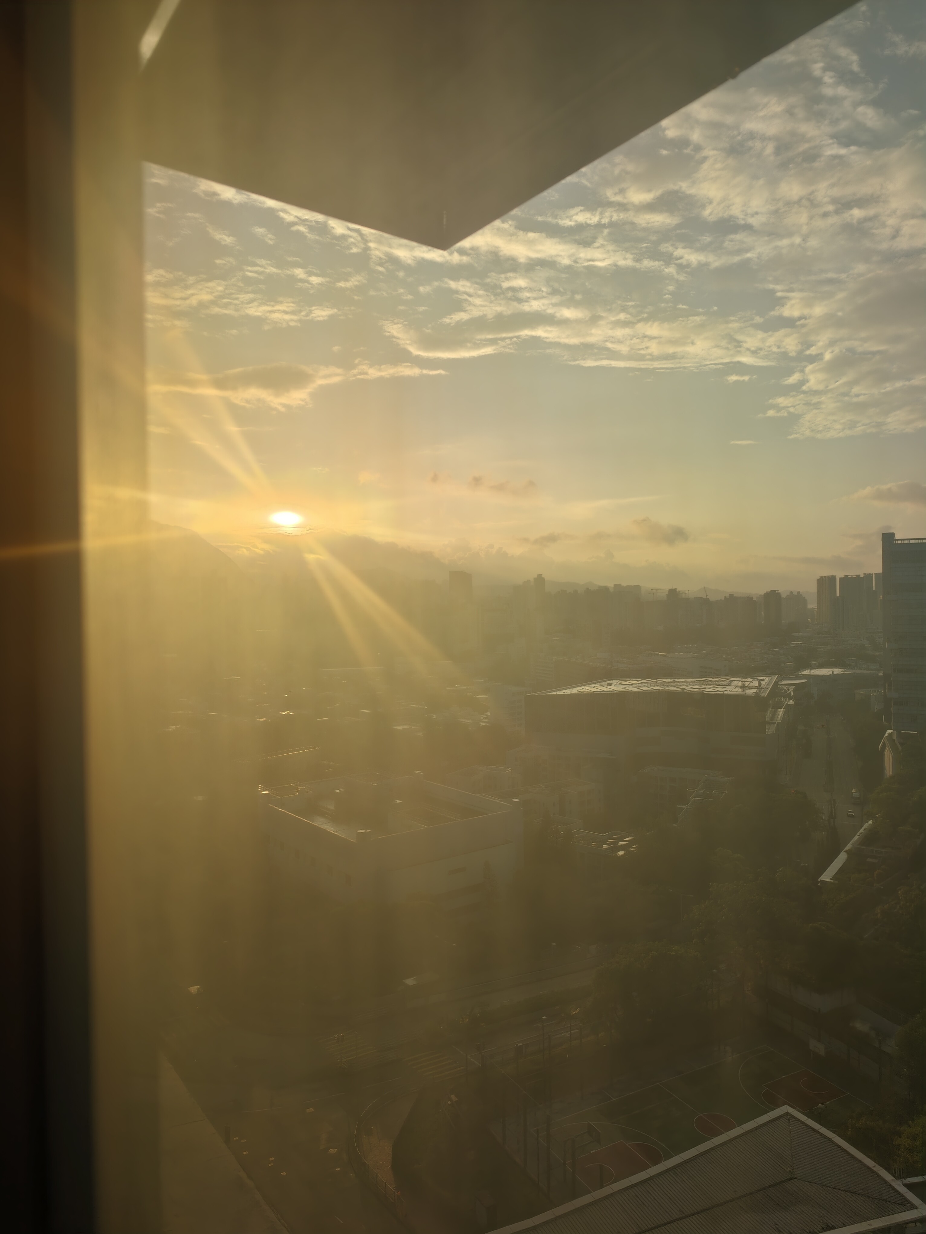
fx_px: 820
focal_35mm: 23
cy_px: 617
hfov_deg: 58.9
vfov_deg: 73.9
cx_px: 463
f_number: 1.5
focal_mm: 7.73
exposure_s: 1/4901
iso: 160
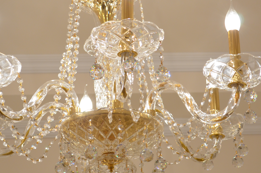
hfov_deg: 18.6
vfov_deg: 12.4
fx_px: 796
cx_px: 123
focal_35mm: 110
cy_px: 65
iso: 640
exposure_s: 1/20
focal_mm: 46
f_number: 6.3
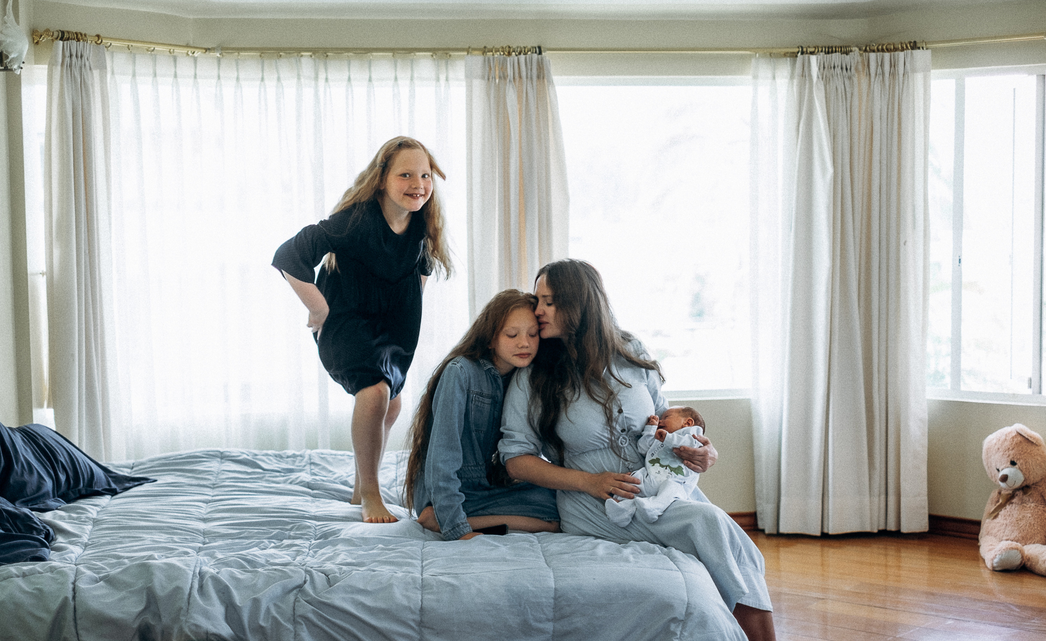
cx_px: 523
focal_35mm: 54
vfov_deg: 23.5
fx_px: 1540
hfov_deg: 37.5
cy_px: 348
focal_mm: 35
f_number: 1.4
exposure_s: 1/250
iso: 200
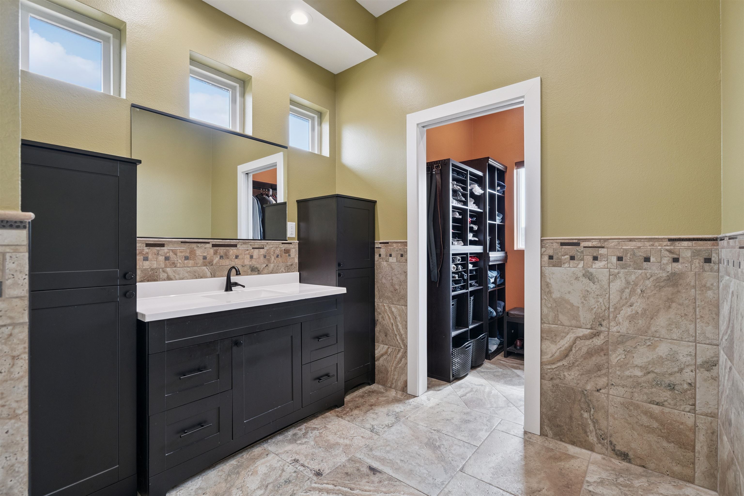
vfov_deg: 73.7
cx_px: 372
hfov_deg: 96.7
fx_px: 331
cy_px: 248
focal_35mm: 16
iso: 800
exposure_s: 1/20
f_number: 10
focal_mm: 16
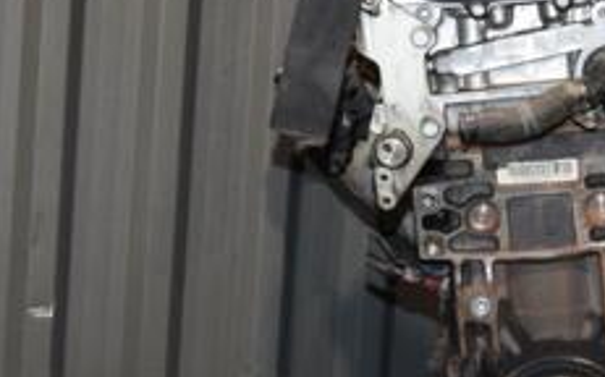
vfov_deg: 13.1
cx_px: 406
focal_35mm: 99
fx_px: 1636
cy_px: 170
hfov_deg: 20.9
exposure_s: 1/60
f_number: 5
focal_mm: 25
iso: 800
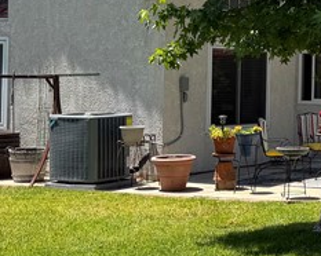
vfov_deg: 14.9
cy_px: 70
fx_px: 978
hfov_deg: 17.0
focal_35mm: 103
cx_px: 474
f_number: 1.78
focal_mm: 6.76
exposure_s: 1/2703
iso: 80
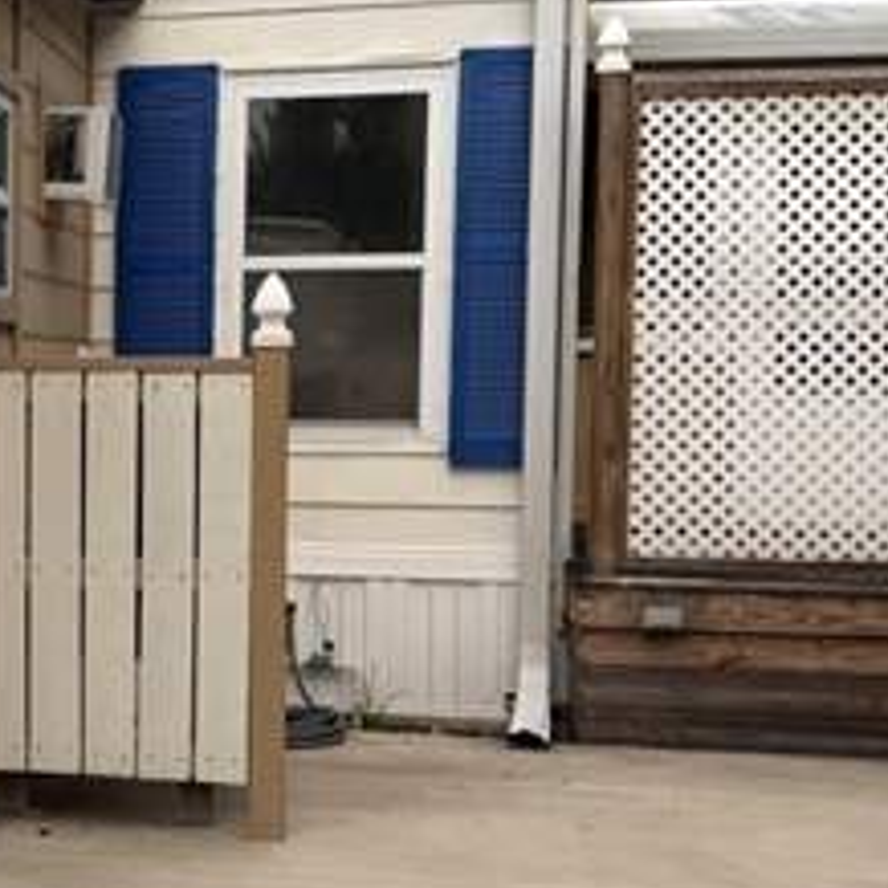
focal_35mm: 78
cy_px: 477
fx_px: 2264
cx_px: -253
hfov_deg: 20.4
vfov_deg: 22.2
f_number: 1.78
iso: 80
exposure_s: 1/389
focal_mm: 6.76
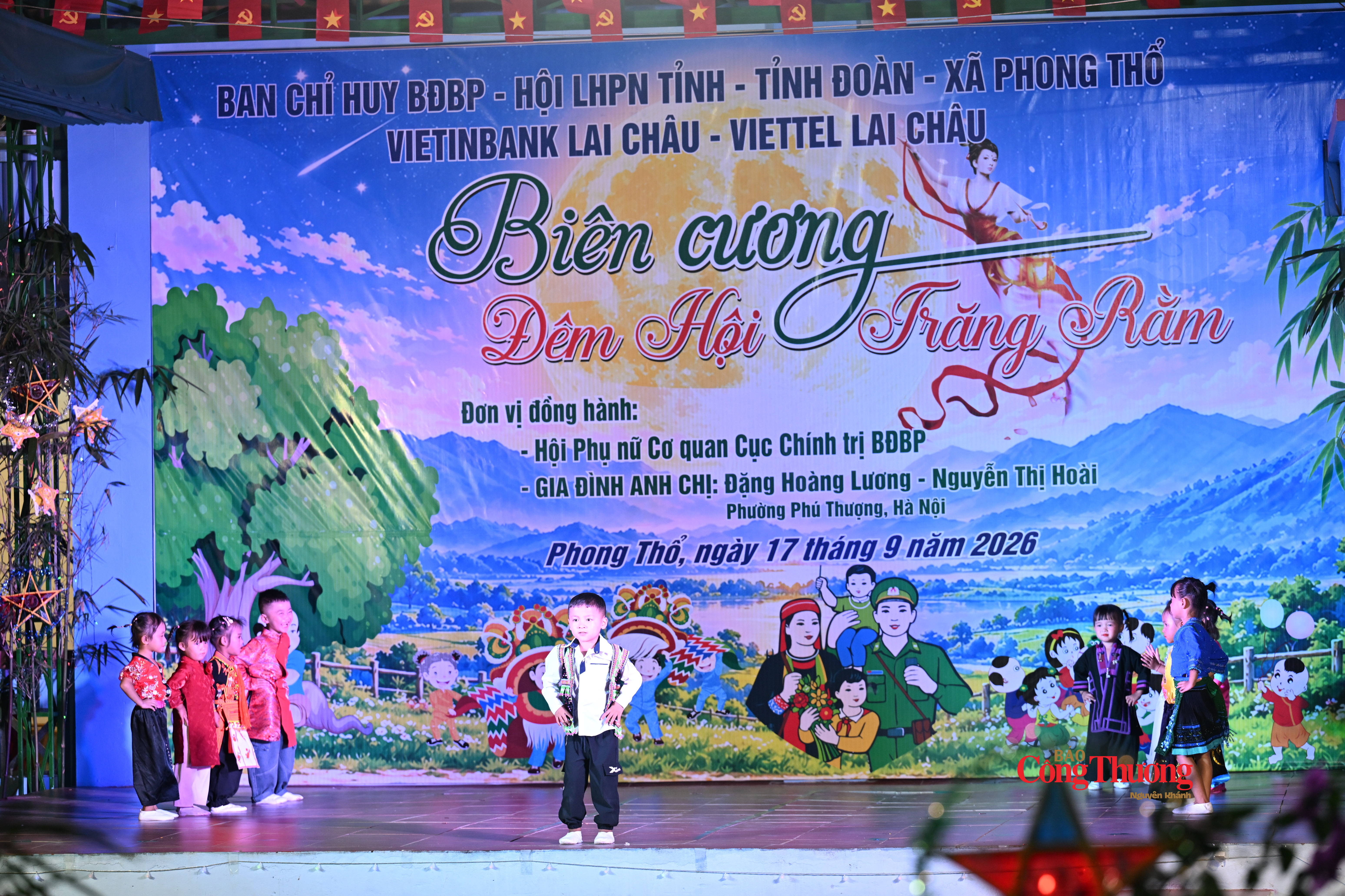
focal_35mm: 115
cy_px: 448
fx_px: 4296
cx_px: 672
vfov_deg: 11.9
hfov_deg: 17.8
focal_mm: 115
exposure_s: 1/200
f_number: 3.5
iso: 1250
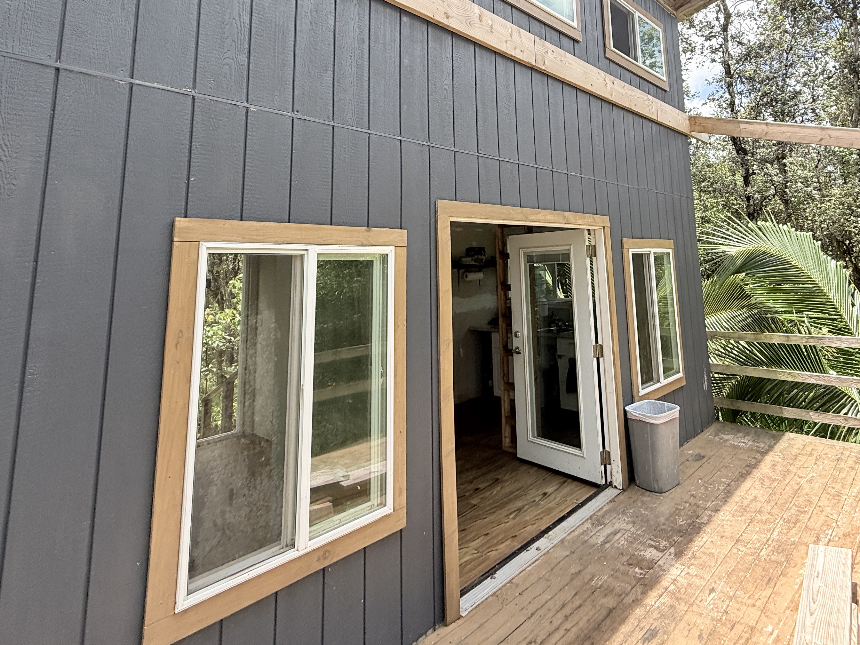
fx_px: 522
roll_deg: +1.2
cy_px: 183
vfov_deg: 60.9
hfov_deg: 78.7
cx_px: 482
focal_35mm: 21
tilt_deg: +8.5
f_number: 2.2
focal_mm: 2.22
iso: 50
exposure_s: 1/901
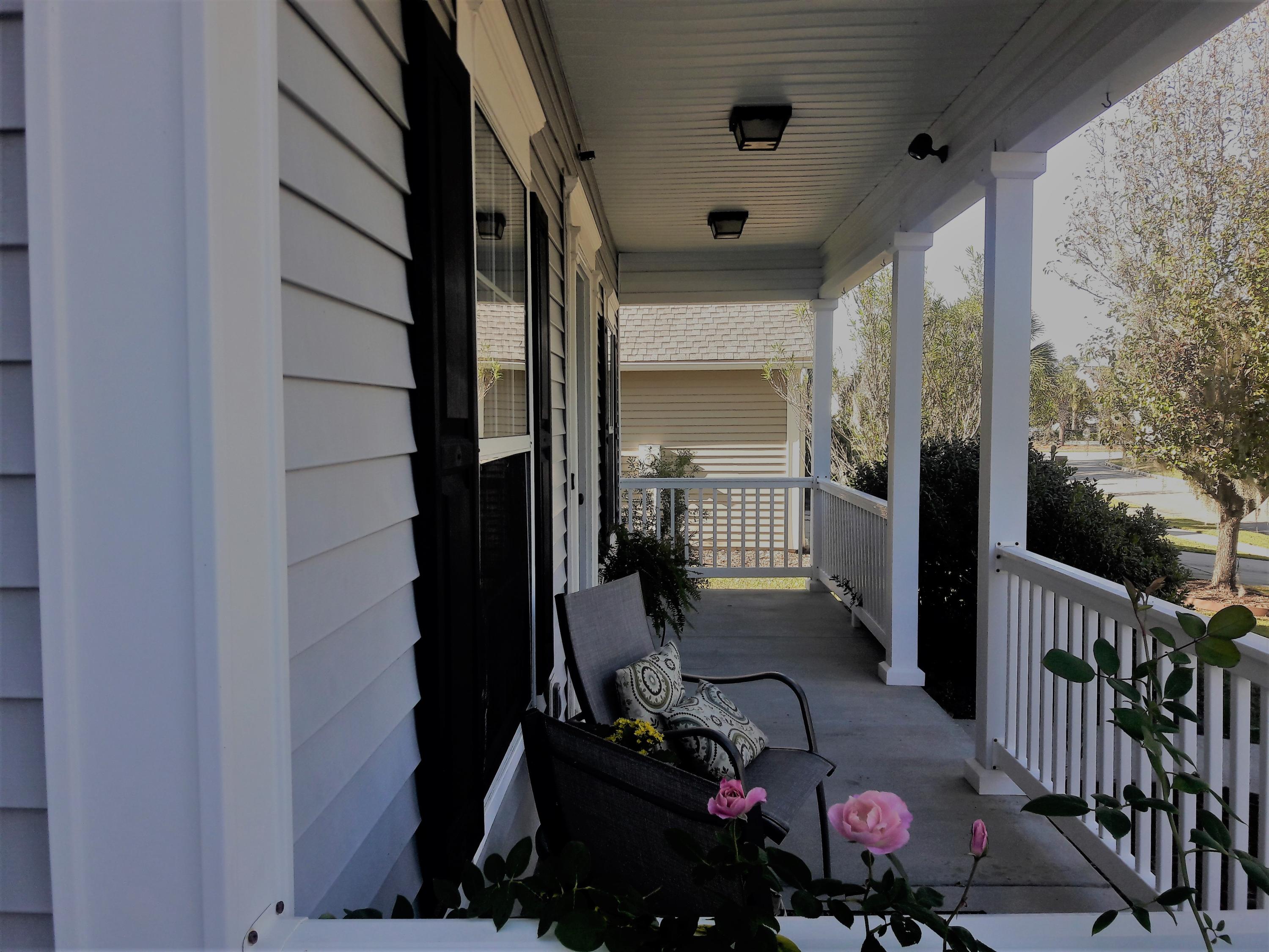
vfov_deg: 49.7
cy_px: 476
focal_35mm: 28
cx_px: 634
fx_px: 1026
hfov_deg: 63.4
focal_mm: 3.7
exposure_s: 1/263
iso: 40
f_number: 1.9
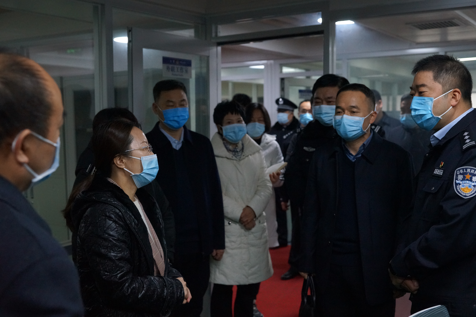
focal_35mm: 40
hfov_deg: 48.5
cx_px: 238
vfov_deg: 33.4
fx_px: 529
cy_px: 158
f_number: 4
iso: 4000
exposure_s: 1/200
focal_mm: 40
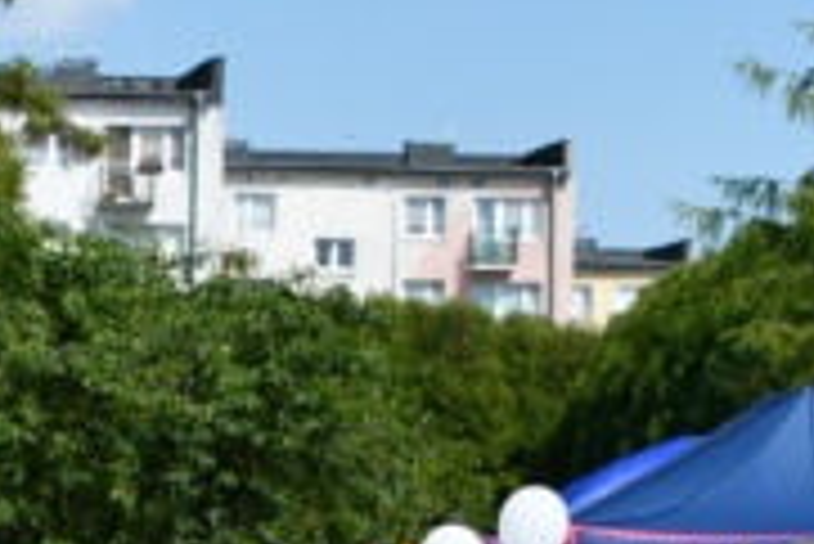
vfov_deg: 6.2
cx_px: -76
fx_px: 5001
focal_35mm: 221
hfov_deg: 9.2
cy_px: 807
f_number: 9
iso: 100
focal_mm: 26
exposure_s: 1/320
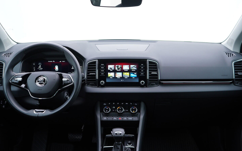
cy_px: 72
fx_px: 244
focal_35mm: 37
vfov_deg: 34.4
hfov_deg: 52.8
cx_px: 120
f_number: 2.8
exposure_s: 1/40
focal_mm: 24
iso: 160
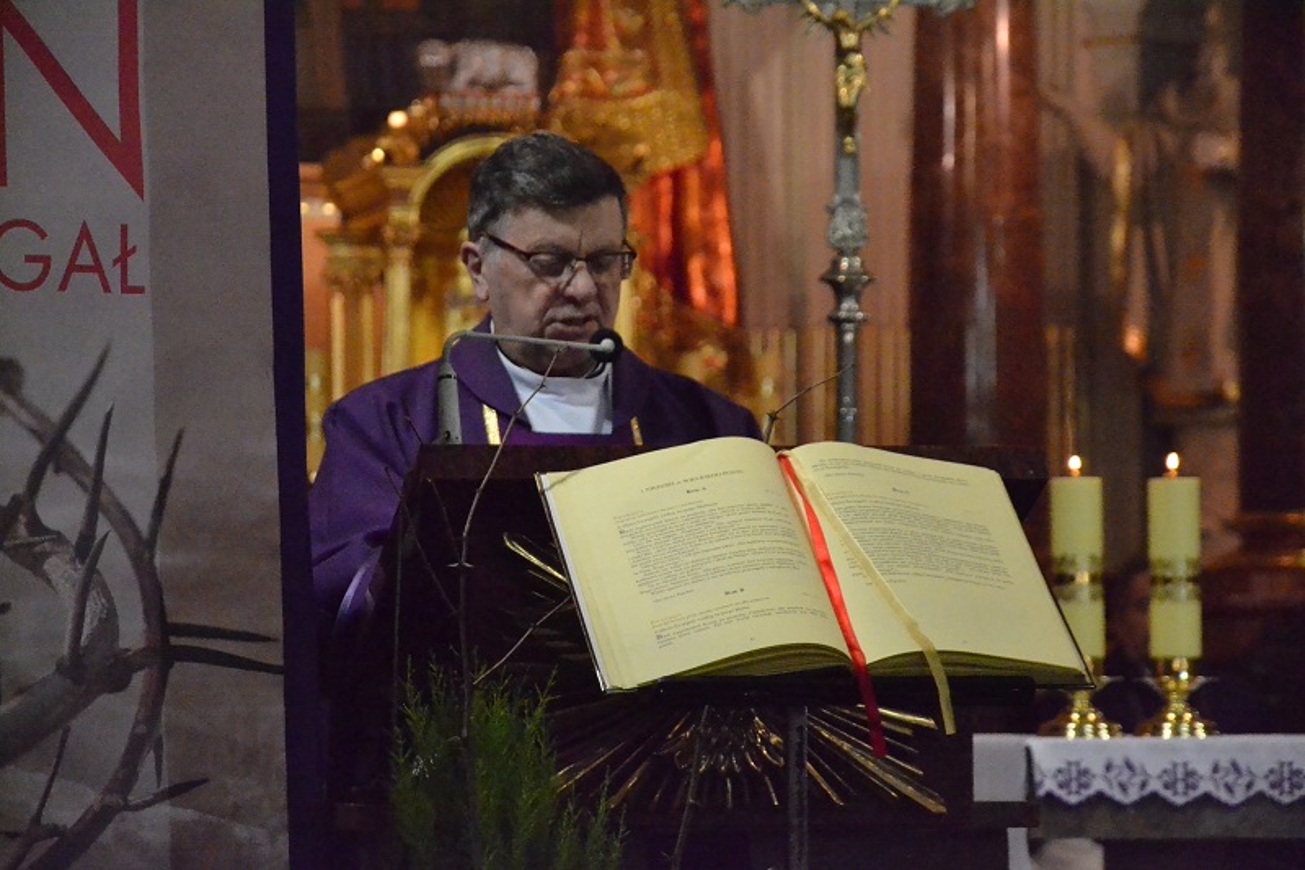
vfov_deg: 8.7
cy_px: 435
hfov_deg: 13.0
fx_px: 5708
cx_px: 652
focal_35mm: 158
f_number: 5.6
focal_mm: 105
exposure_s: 1/500
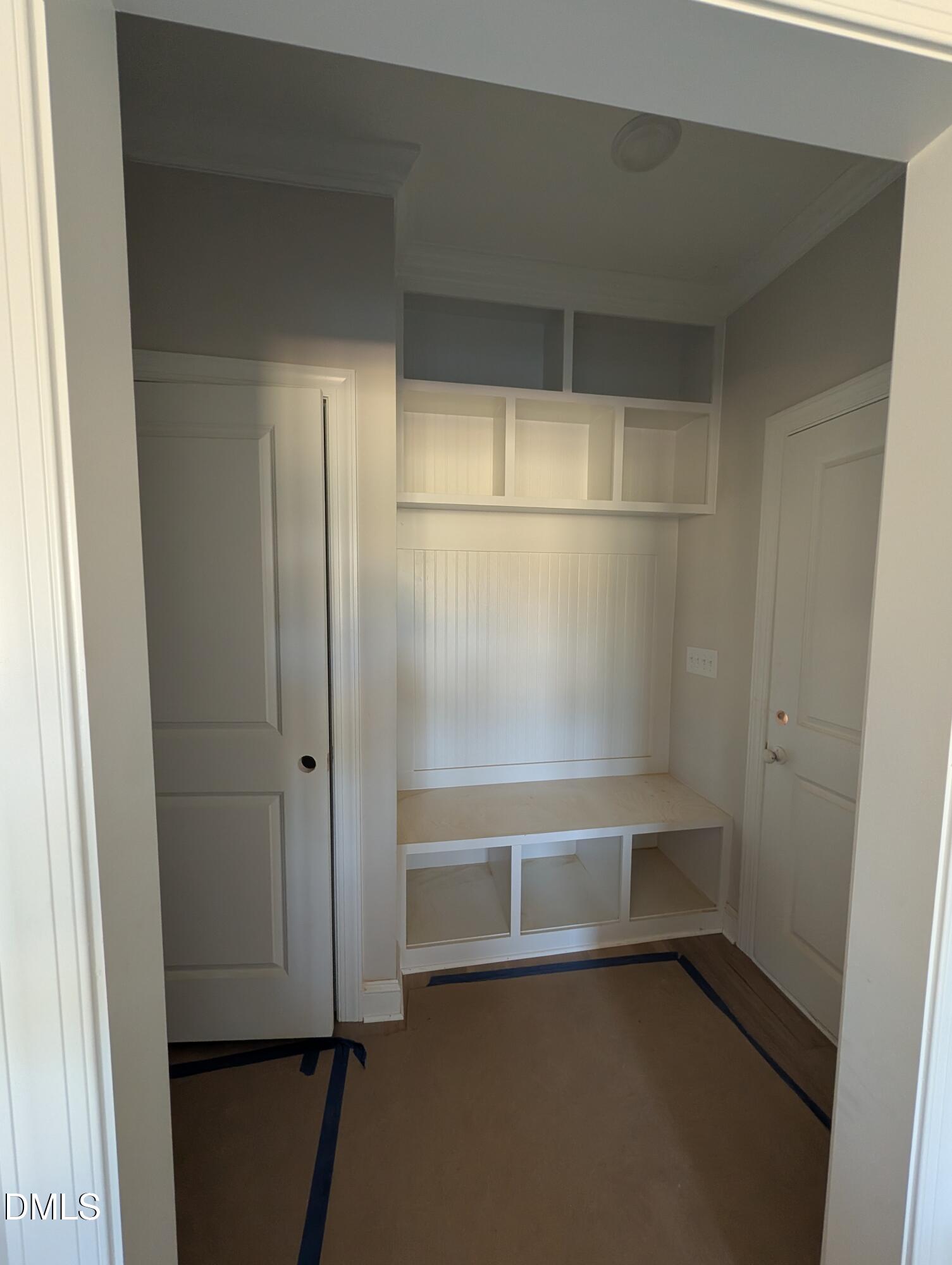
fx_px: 439
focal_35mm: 12
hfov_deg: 94.6
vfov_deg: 110.5
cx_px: 476
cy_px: 632
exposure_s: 1/81.8
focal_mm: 2.02
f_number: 1.7
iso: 295
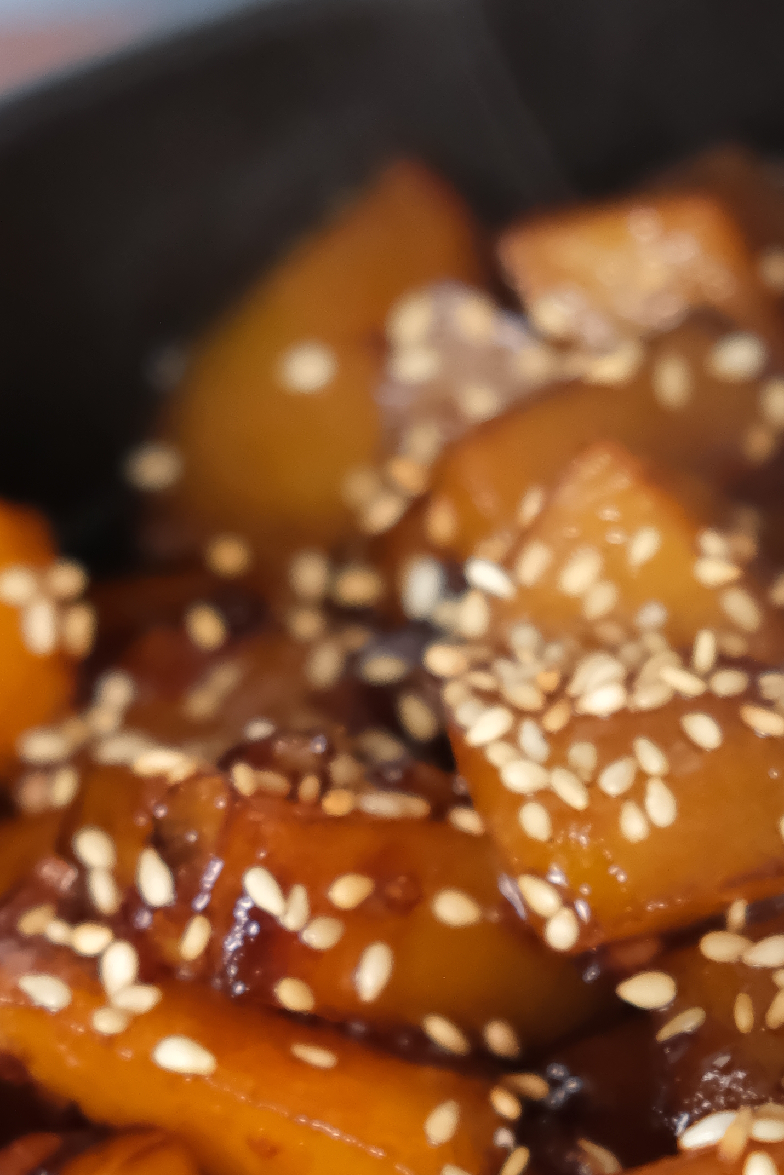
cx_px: 156
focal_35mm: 157
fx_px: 5127
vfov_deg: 13.0
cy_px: 1001
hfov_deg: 8.7
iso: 3200
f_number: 3.6
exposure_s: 1/15
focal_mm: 35.8
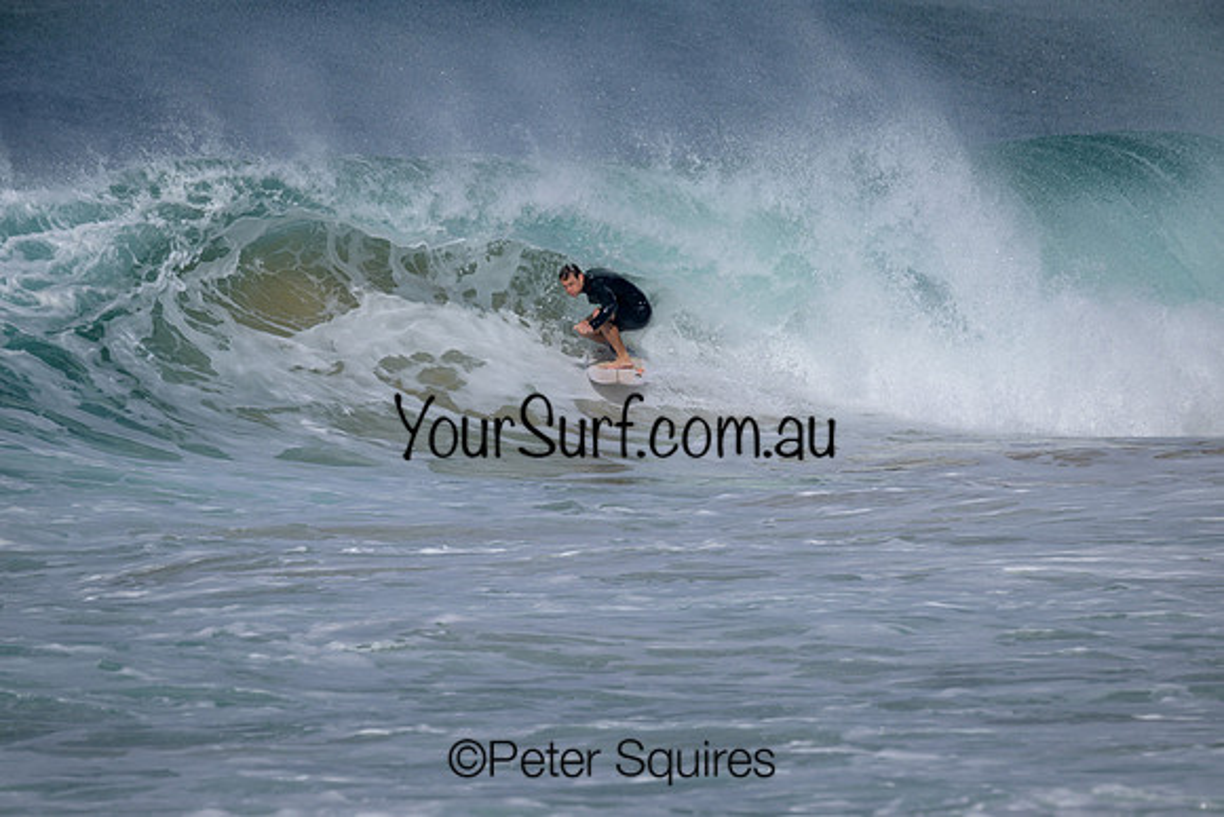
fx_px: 19044
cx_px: 612
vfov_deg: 2.5
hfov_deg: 3.7
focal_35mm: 560
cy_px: 408
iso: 280
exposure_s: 1/2000
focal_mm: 560
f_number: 11
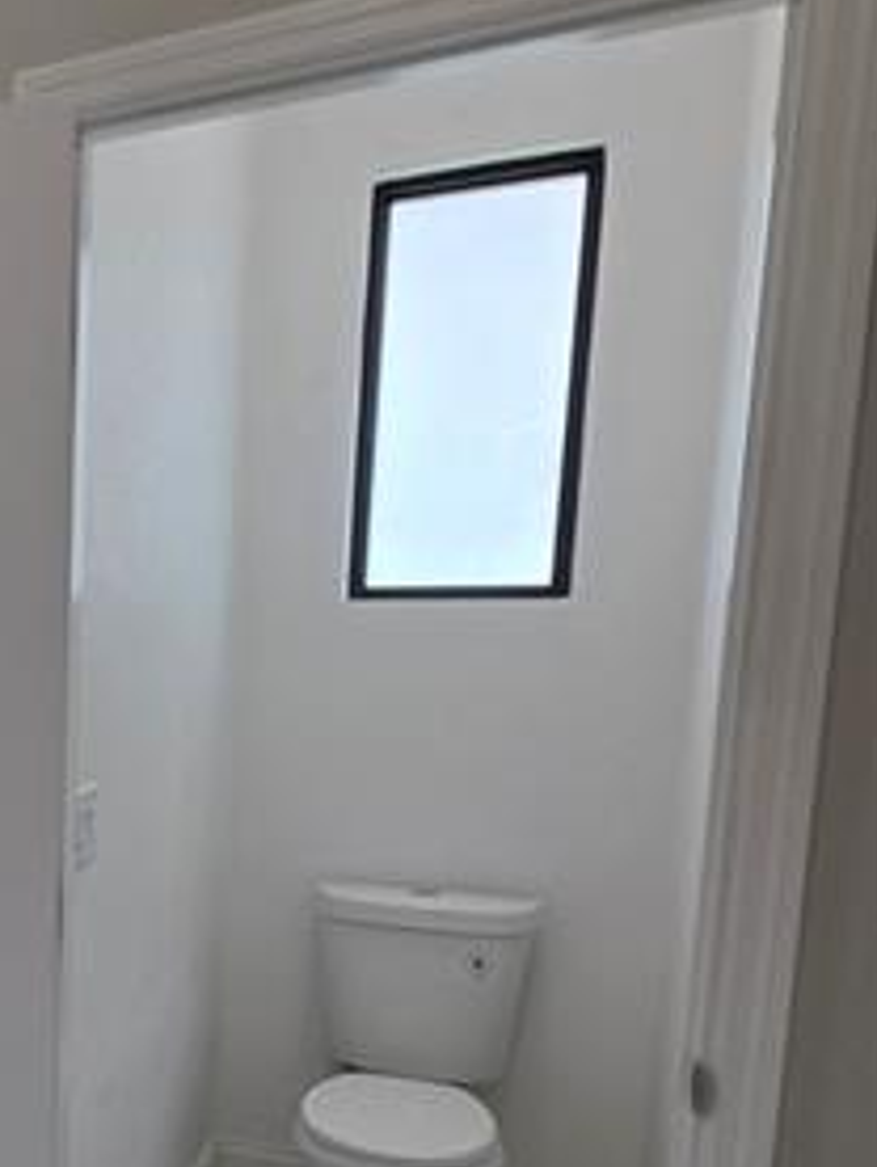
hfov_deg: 30.1
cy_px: 805
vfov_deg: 50.1
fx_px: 1215
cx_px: -308
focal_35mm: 36
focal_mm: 2.2
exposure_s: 1/120
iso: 16
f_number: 1.9
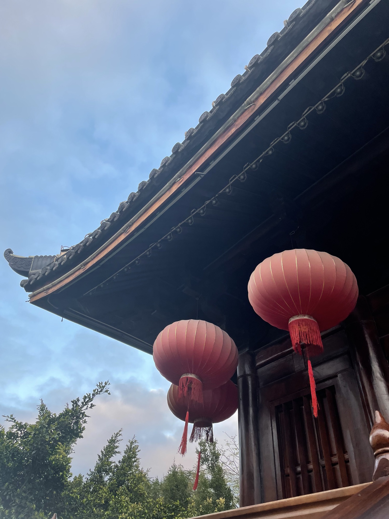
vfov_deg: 67.3
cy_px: 260
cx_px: 194
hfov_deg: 53.1
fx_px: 390
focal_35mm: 26
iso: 32
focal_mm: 4.2
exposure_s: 1/222
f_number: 1.6
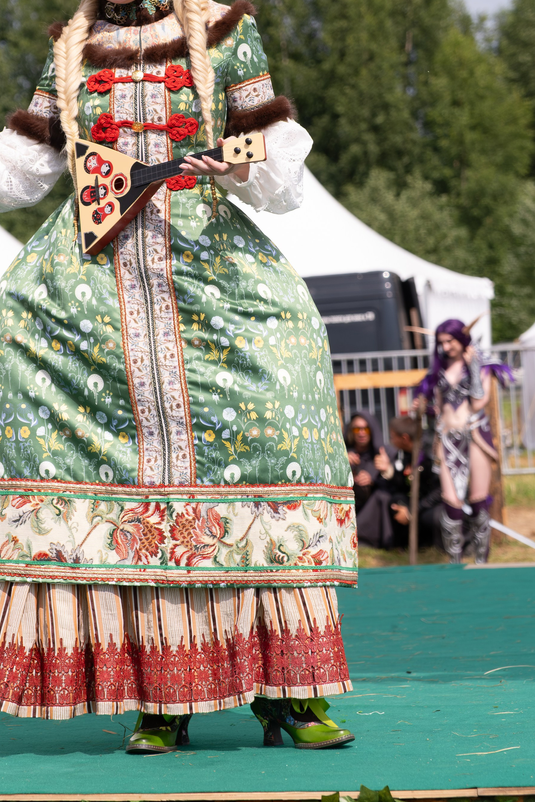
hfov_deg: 10.8
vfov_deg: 16.1
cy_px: 234
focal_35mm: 127
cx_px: 187
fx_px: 2831
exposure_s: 1/1600
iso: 160
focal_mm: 55
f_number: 4
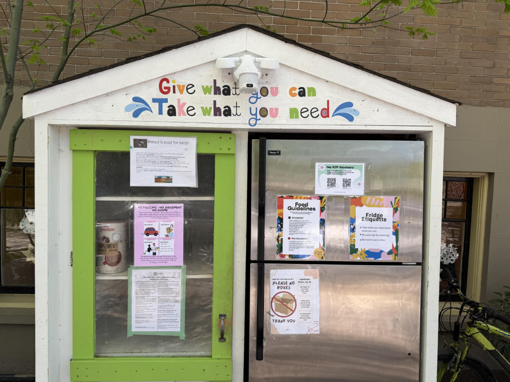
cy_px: 191
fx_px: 354
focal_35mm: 24
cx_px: 255
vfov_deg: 56.8
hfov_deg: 71.6
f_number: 1.8
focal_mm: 6.8
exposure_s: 1/598
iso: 80
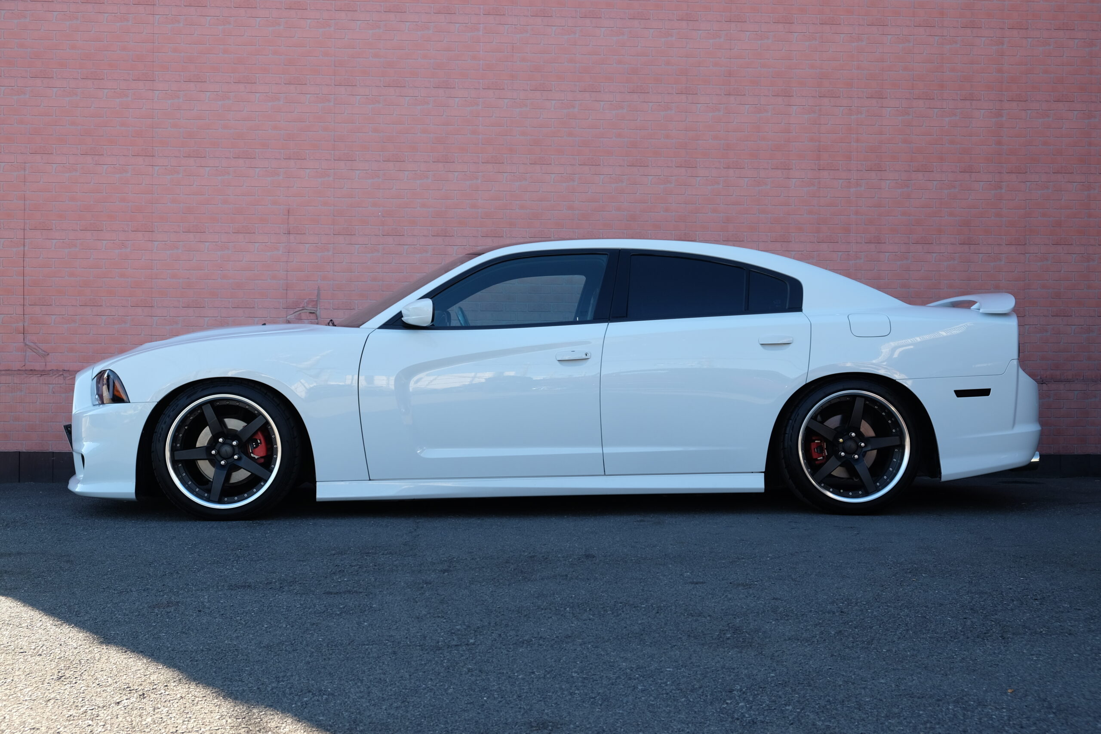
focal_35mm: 49
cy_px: 367
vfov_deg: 27.5
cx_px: 550
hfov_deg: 40.3
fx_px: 1499
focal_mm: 32.9
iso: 200
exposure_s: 1/150
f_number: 5.6
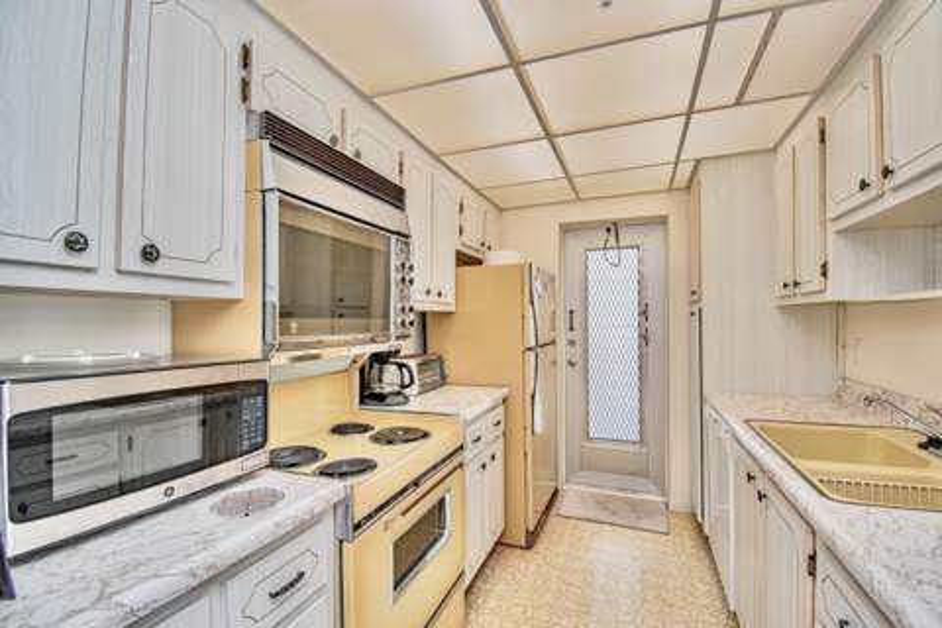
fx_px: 392
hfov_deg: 100.4
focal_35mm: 15
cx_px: 471
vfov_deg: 77.3
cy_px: 314
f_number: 5.6
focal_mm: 10
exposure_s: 1/125
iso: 640
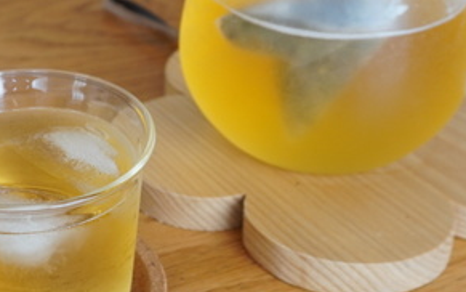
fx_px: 1044
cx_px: 144
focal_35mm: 82
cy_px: 107
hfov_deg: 25.0
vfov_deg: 15.9
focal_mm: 23
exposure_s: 1/40
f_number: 5.6
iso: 500
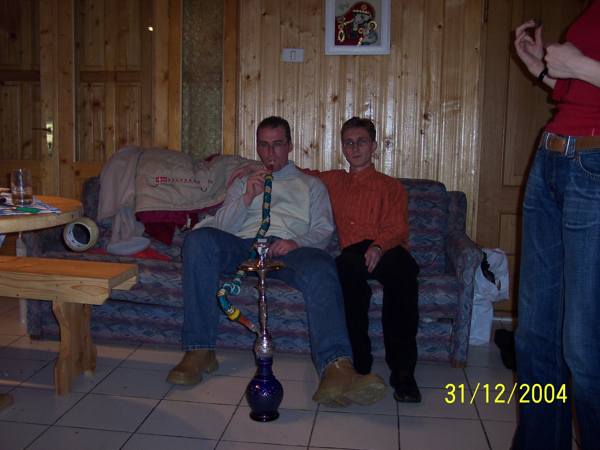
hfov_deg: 49.0
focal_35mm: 38
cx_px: 300
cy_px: 225
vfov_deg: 37.7
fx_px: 659
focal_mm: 8
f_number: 2.8
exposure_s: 1/30
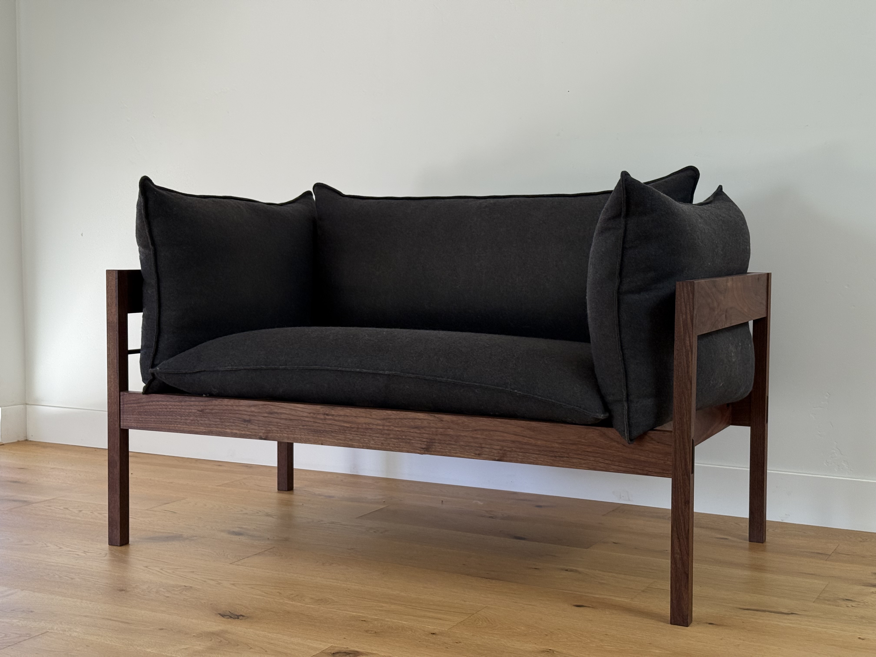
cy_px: 328
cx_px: 438
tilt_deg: -4.1
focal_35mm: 48
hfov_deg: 39.7
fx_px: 1215
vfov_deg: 30.3
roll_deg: -0.8
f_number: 1.78
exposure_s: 1/120
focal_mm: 6.76
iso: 100
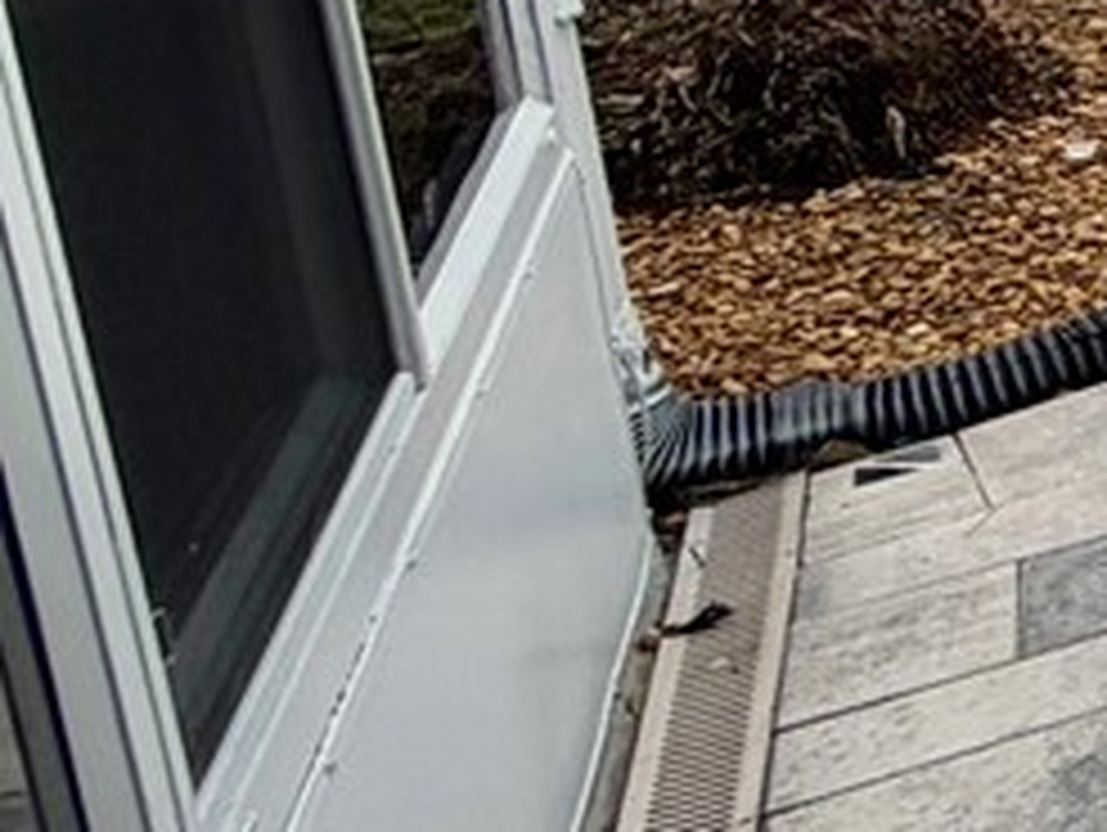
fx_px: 2913
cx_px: 3564
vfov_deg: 15.3
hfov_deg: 10.6
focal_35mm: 91
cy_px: -319
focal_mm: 2.22
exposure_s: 1/770
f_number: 2.2
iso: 20
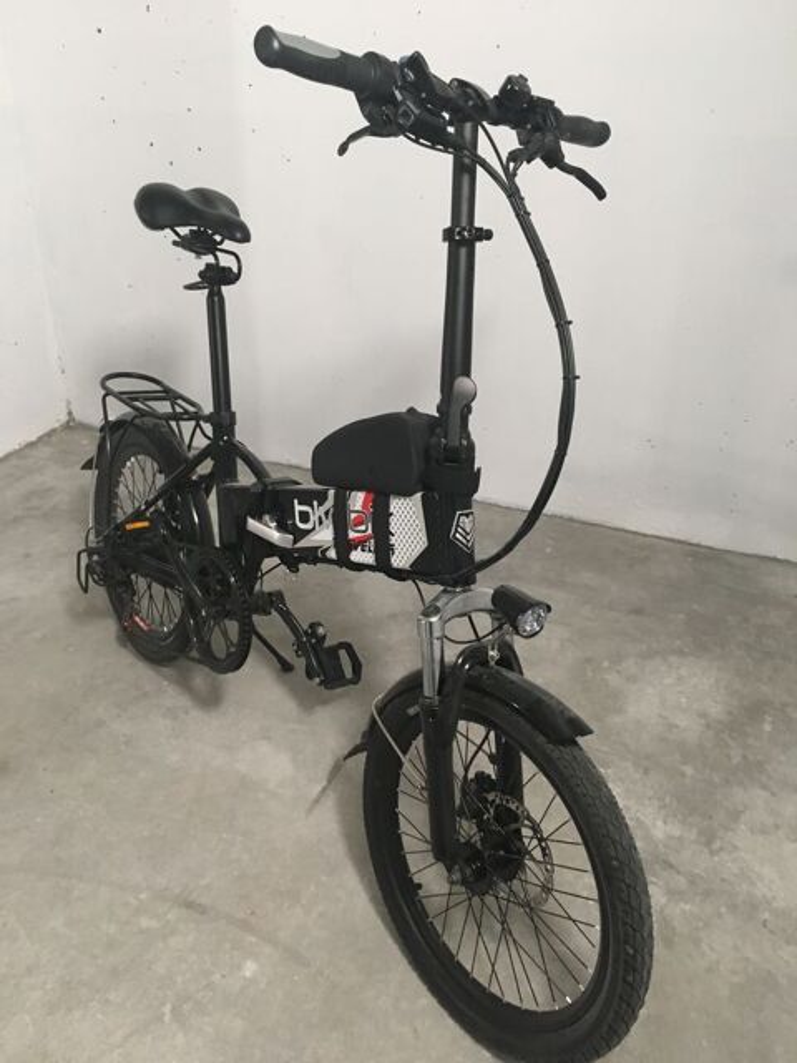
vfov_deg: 61.7
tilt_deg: -30.2
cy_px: 532
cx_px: 398
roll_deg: -0.5
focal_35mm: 29
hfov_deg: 48.2
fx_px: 890
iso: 160
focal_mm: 4.15
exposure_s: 1/33
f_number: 2.2
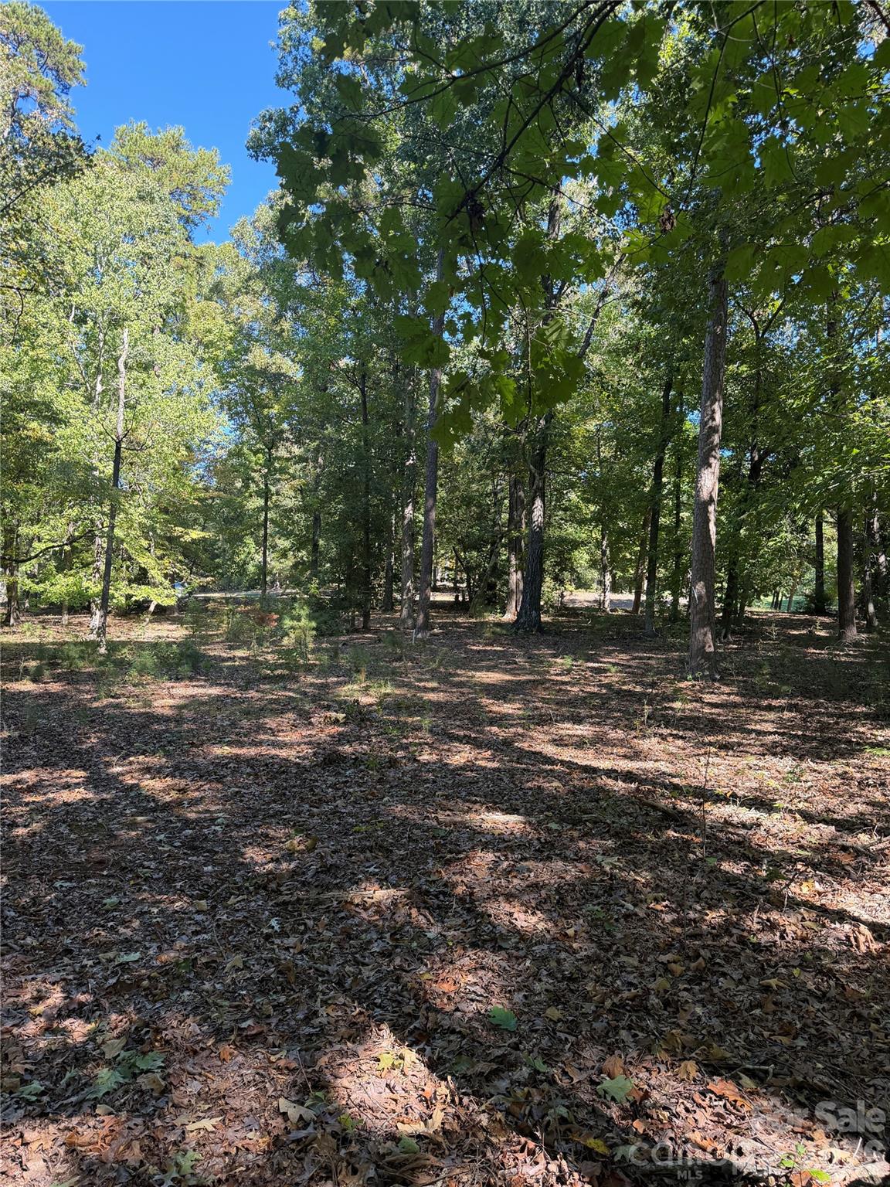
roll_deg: -3.0
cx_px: 445
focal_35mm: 24
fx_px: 823
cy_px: 594
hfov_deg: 56.8
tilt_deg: +3.3
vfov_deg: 71.6
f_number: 1.78
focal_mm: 6.76
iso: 100
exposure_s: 1/315
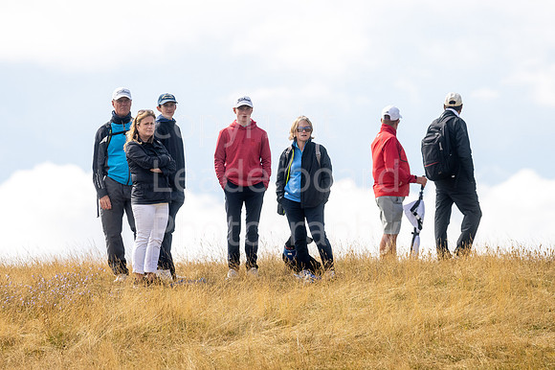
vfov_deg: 3.1
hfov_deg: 4.6
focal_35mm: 450
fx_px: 6933
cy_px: 185
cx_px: 278
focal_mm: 300
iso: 250
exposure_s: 1/1250
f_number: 5
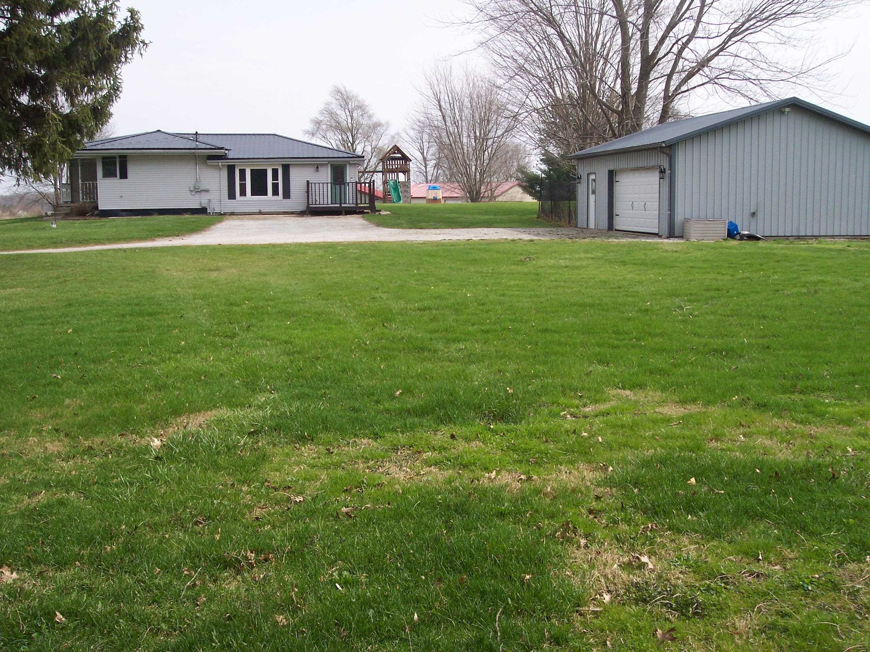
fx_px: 955
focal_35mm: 38
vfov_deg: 37.7
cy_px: 326
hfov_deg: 49.0
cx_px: 435
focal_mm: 8
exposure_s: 1/500
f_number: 4.8
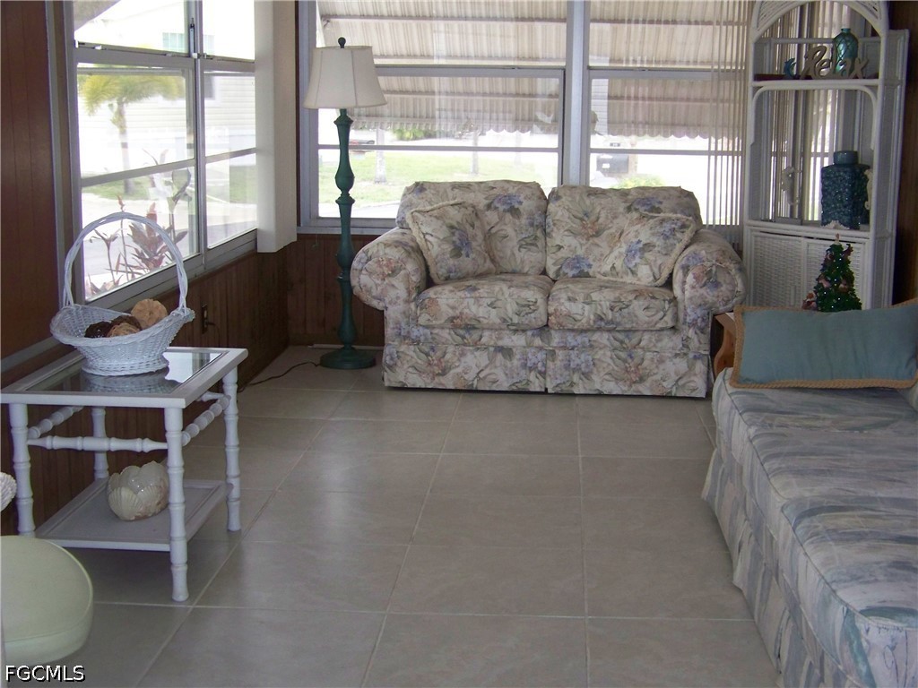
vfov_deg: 29.7
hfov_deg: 38.9
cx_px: 459
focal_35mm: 49
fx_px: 1299
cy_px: 344
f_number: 2.8
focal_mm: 7.6
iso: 200
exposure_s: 1/30
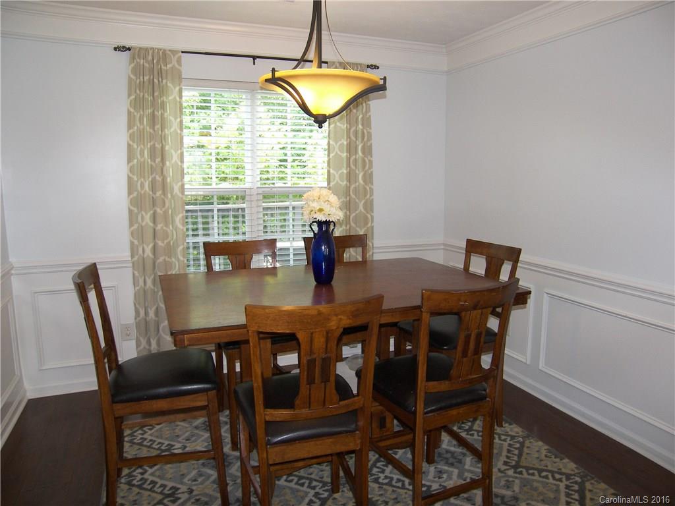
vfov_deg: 54.9
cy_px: 253
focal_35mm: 25
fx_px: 487
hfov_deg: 69.4
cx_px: 338
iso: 100
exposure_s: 1/30
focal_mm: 5.3
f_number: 2.8
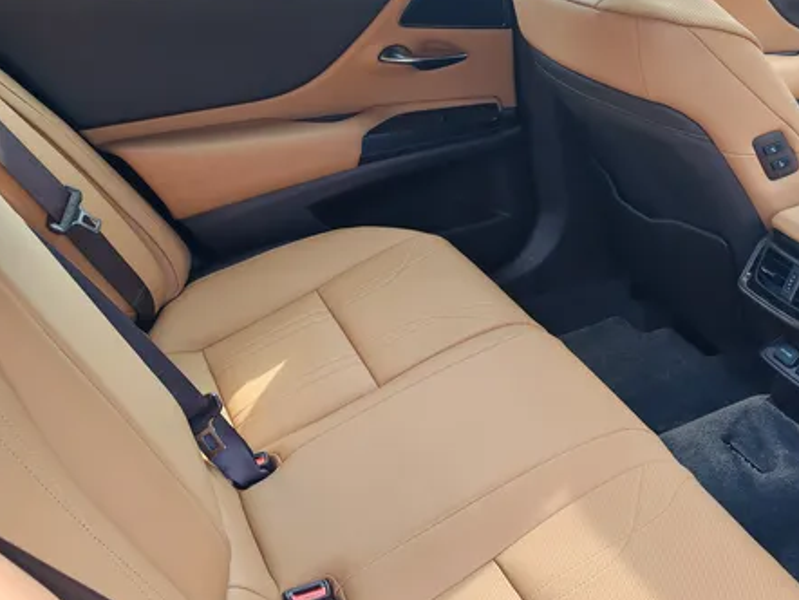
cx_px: 573
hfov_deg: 39.6
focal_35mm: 47
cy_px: 365
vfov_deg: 30.8
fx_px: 1085
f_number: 1.95
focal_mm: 5.52
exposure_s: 1/130
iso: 50
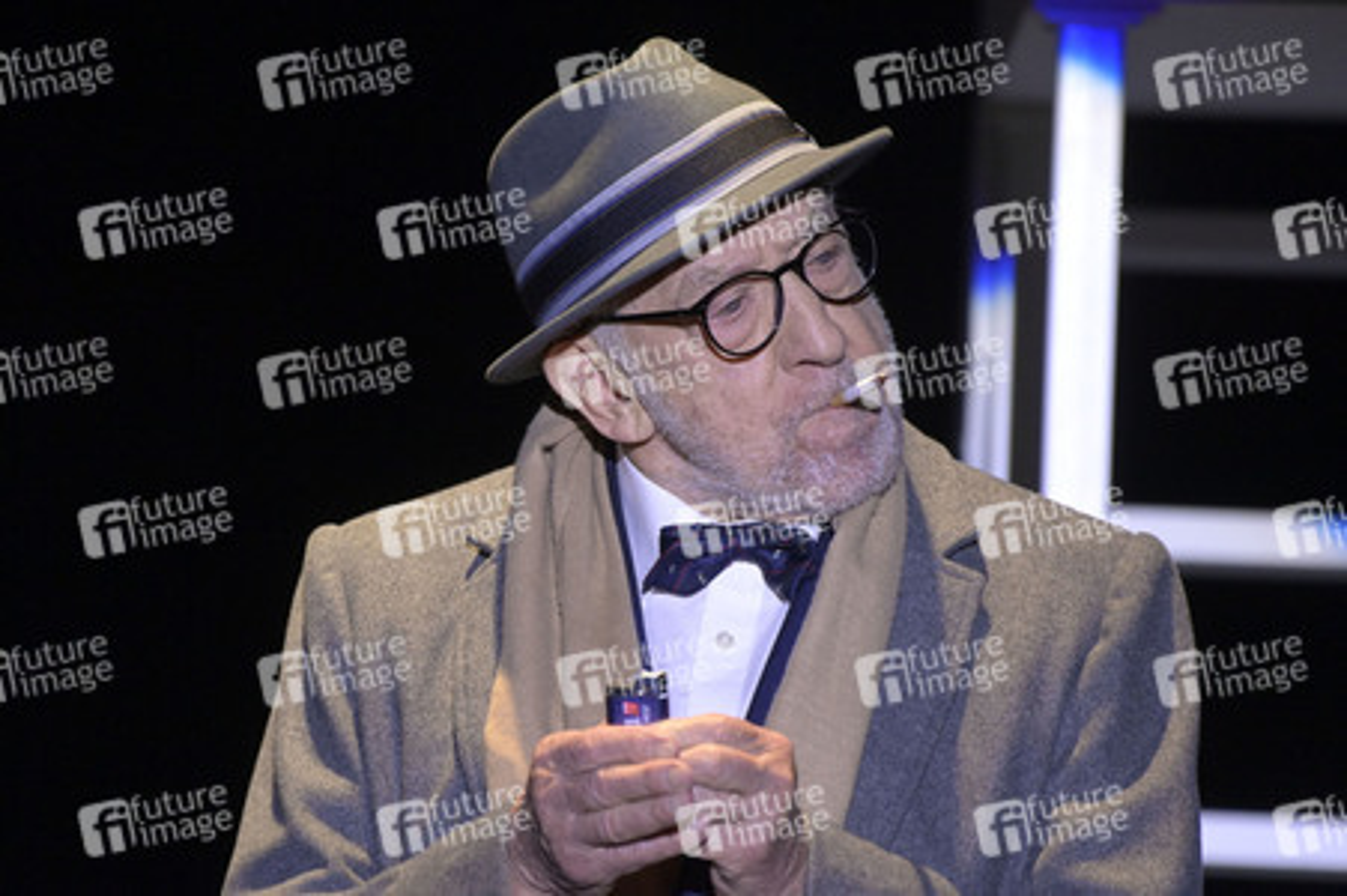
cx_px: 674
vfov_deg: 2.7
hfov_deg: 4.1
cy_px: 448
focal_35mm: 500
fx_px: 18694
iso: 8000
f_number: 5.6
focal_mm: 500
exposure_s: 1/800
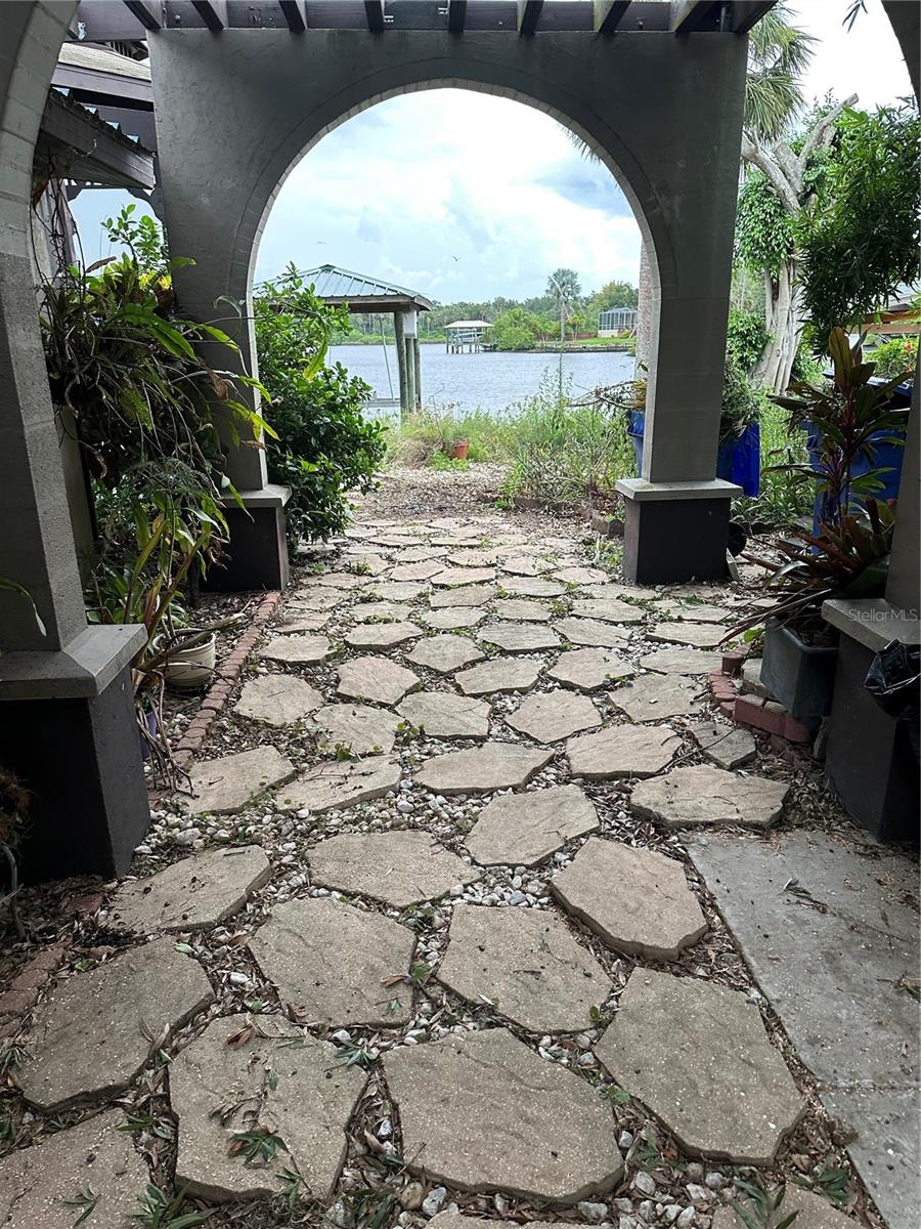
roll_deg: -0.1
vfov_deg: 71.6
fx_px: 851
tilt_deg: -15.4
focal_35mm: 24
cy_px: 614
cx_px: 460
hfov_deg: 56.8
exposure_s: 1/75
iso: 250
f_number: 1.78
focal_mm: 6.86
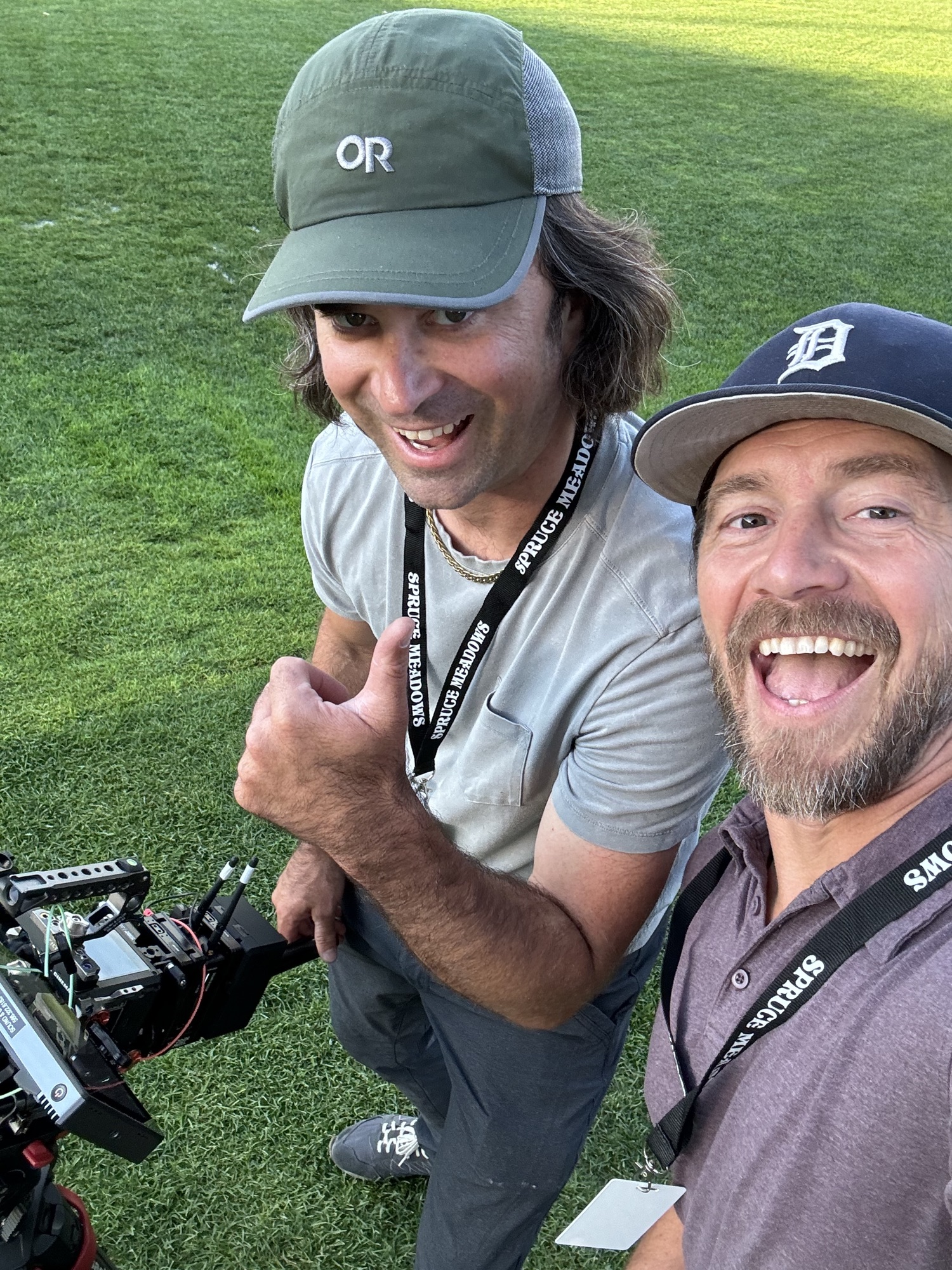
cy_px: 635
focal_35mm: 30
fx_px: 1100
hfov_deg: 46.8
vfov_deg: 60.0
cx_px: 476
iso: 40
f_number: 1.9
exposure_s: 1/120
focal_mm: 2.69
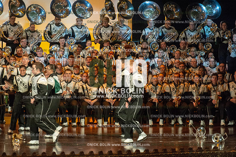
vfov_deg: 6.5
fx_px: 1376
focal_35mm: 210
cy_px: 78
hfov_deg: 9.8
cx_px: 118
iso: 8000
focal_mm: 210
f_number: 5.6
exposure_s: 1/320
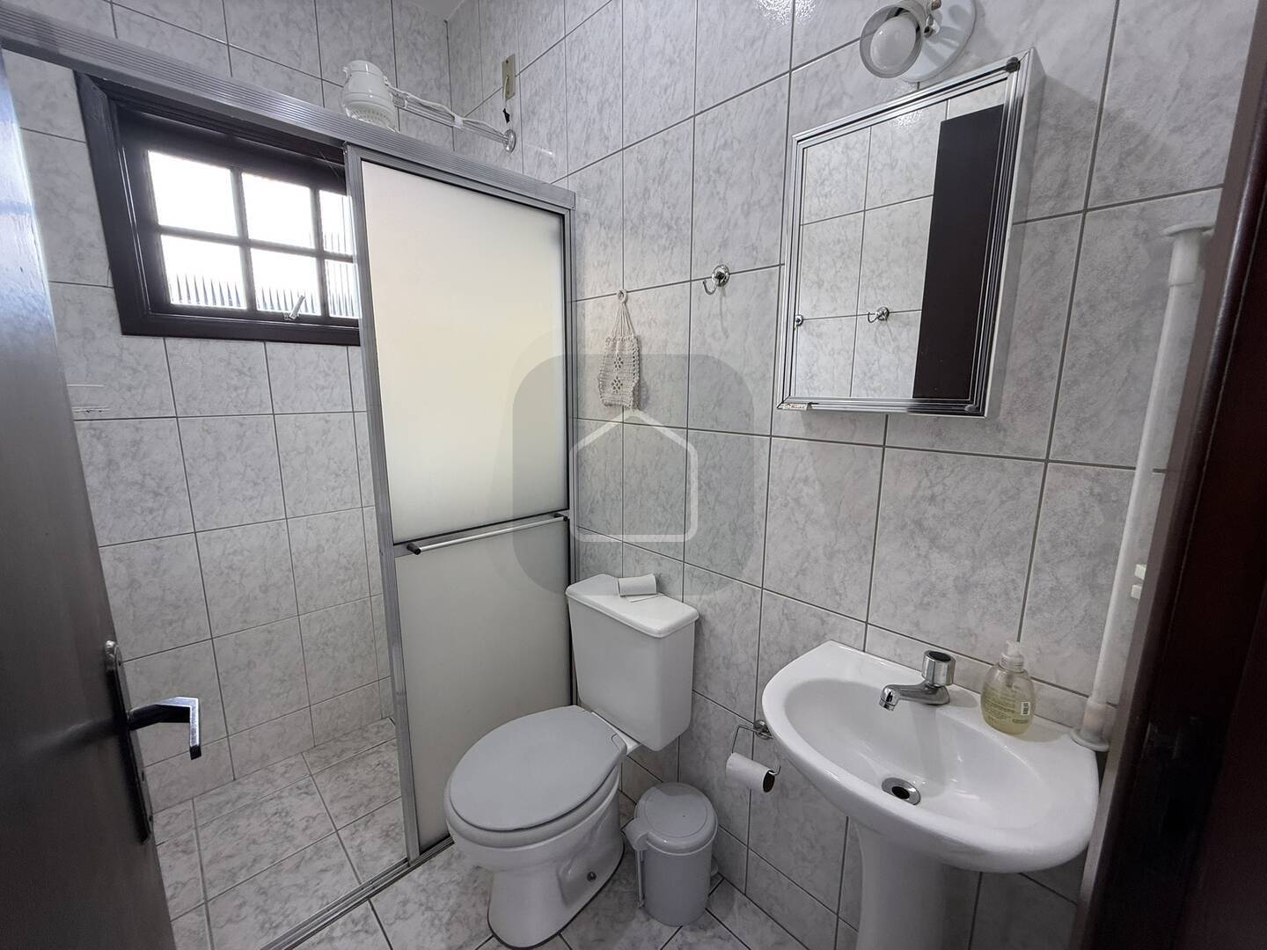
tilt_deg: -9.9
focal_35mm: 14
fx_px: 512
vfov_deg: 85.7
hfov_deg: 102.1
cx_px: 634
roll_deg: -0.5
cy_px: 475
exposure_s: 1/99
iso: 125
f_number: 2.2
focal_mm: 2.22
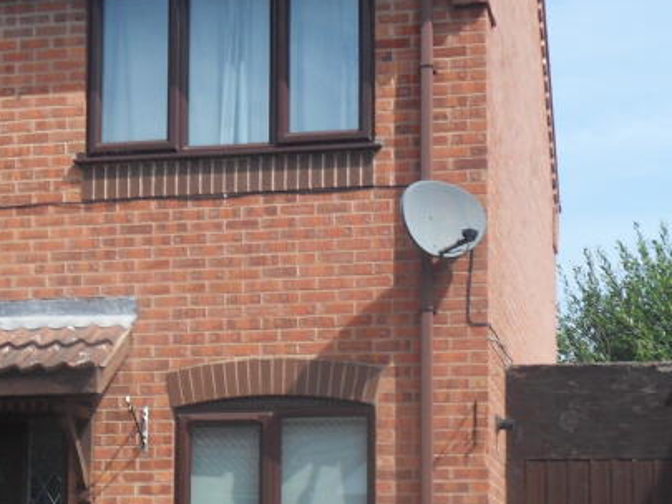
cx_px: 234
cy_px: 419
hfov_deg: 21.5
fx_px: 1767
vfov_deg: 16.1
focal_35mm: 91
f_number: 8.7
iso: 80
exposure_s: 1/125
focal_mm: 6.3
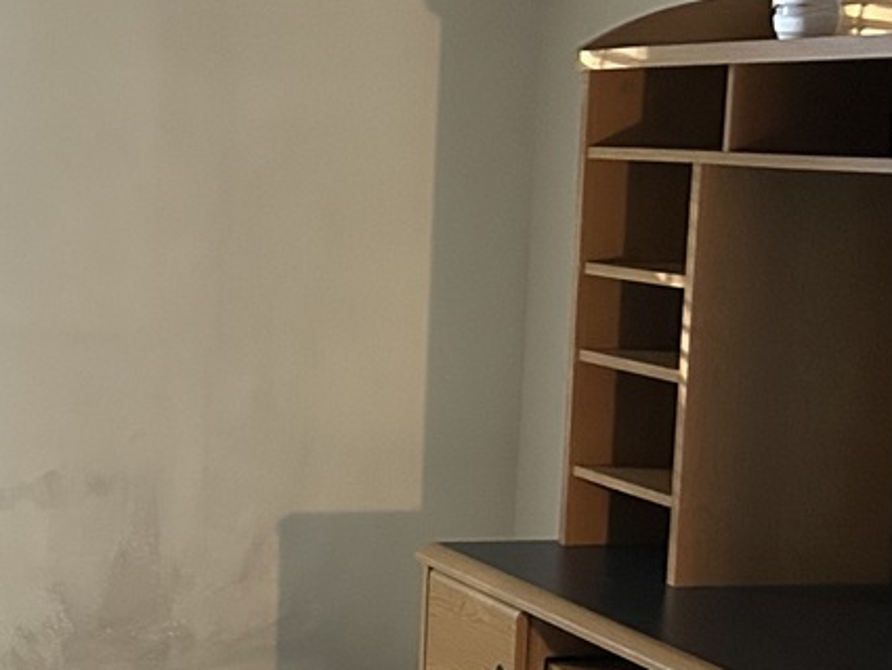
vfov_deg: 16.7
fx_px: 2268
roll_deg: +0.4
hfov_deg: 19.2
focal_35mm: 88
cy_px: 460
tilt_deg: -9.6
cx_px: -491
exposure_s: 1/60
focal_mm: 5.7
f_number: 1.5
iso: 500
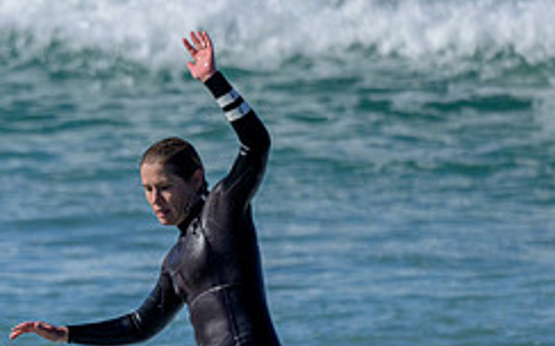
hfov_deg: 0.8
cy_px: 469
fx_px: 40303
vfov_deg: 0.5
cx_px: 61
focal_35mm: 2667
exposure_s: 1/2000
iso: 250
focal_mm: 800
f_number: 6.3
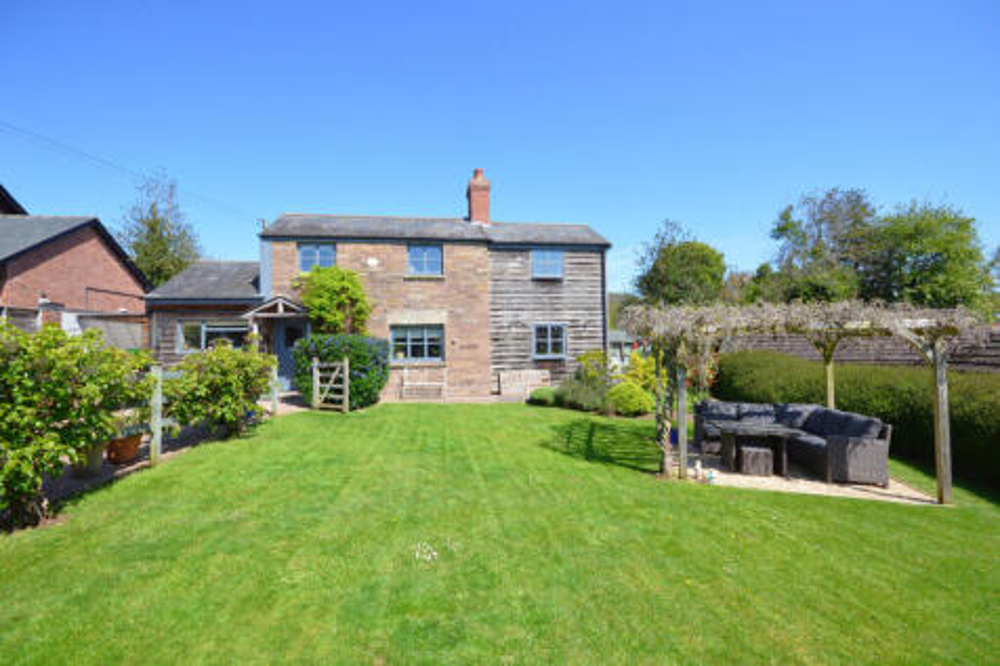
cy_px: 333
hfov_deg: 100.4
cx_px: 500
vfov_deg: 77.3
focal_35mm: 15
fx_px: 416
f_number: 10
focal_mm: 10
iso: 400
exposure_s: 1/320
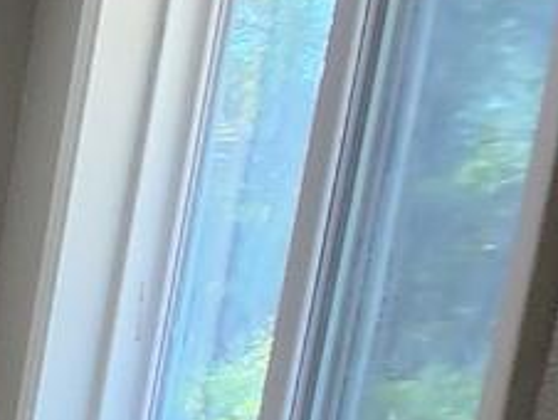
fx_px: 1485
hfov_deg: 9.9
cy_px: 578
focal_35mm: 92
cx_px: -1336
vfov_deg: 15.2
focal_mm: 2.2
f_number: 2.2
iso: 200
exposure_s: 1/60
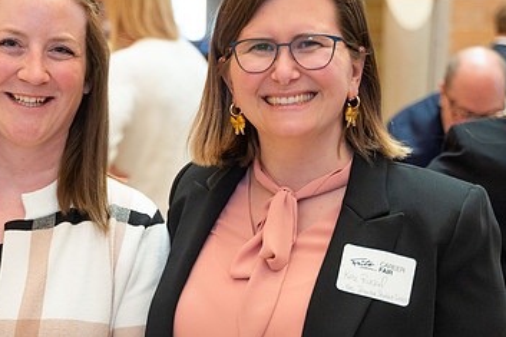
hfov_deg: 23.5
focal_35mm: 86
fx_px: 1208
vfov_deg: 15.9
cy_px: 187
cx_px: 144
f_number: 2.8
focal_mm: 48
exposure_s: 1/500
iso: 2500
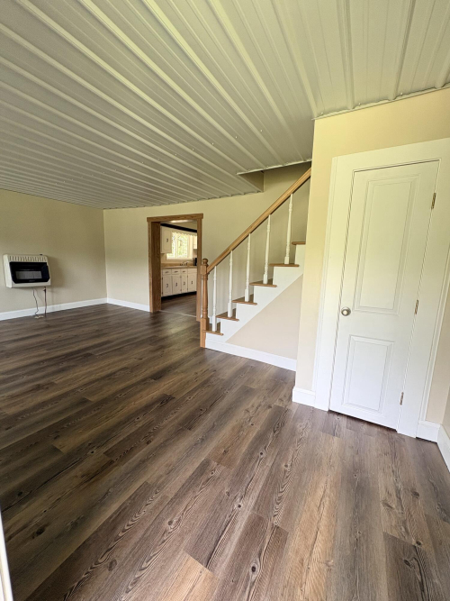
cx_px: 225
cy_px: 300
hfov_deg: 85.7
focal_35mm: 14
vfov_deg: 102.1
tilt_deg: -9.1
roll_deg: -1.9
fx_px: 243
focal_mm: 2.22
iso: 100
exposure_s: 1/99
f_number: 2.2
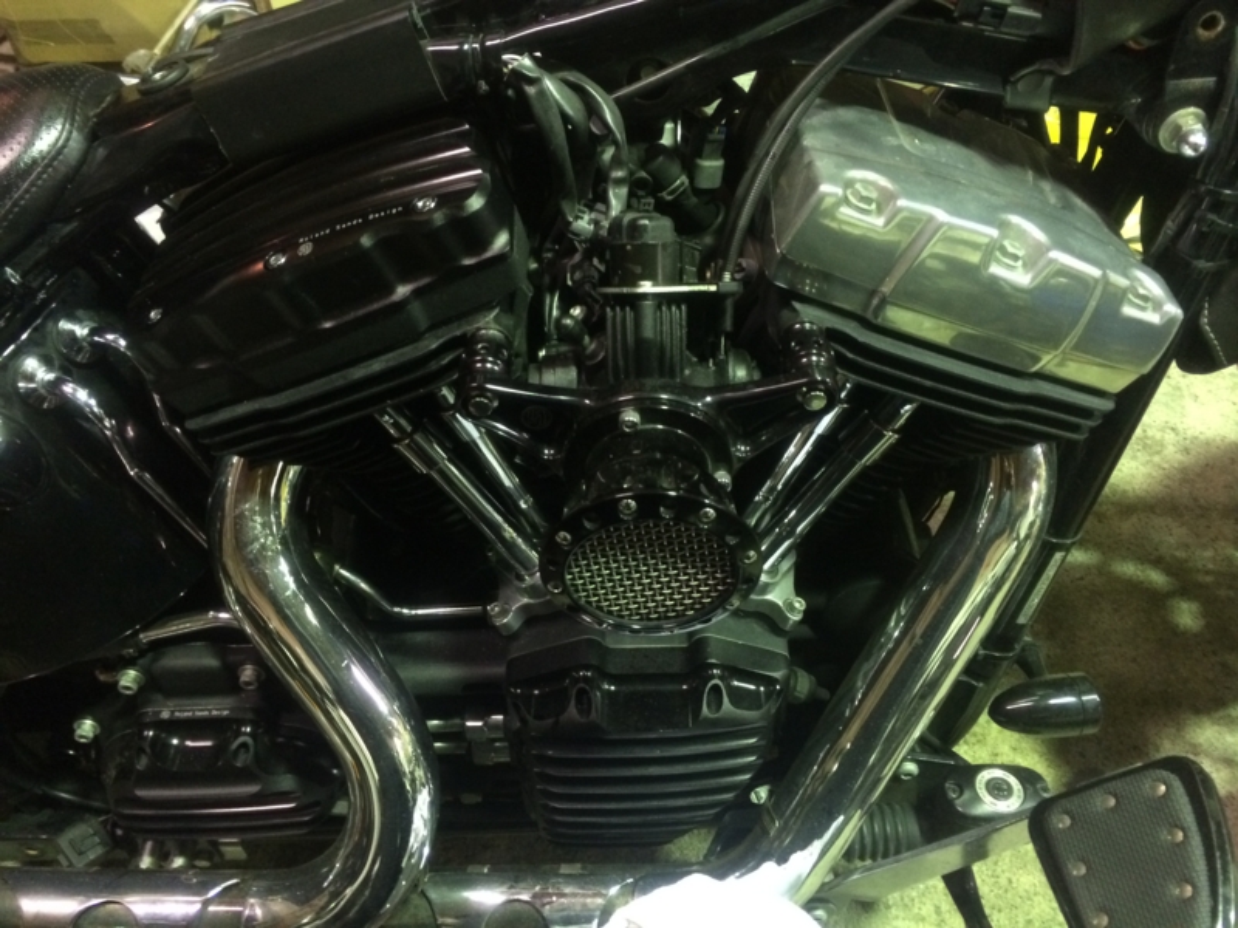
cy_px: 464
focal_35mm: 30
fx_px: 1073
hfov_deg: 60.0
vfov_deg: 46.8
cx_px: 619
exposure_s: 1/15
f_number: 2.2
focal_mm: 4.12
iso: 320
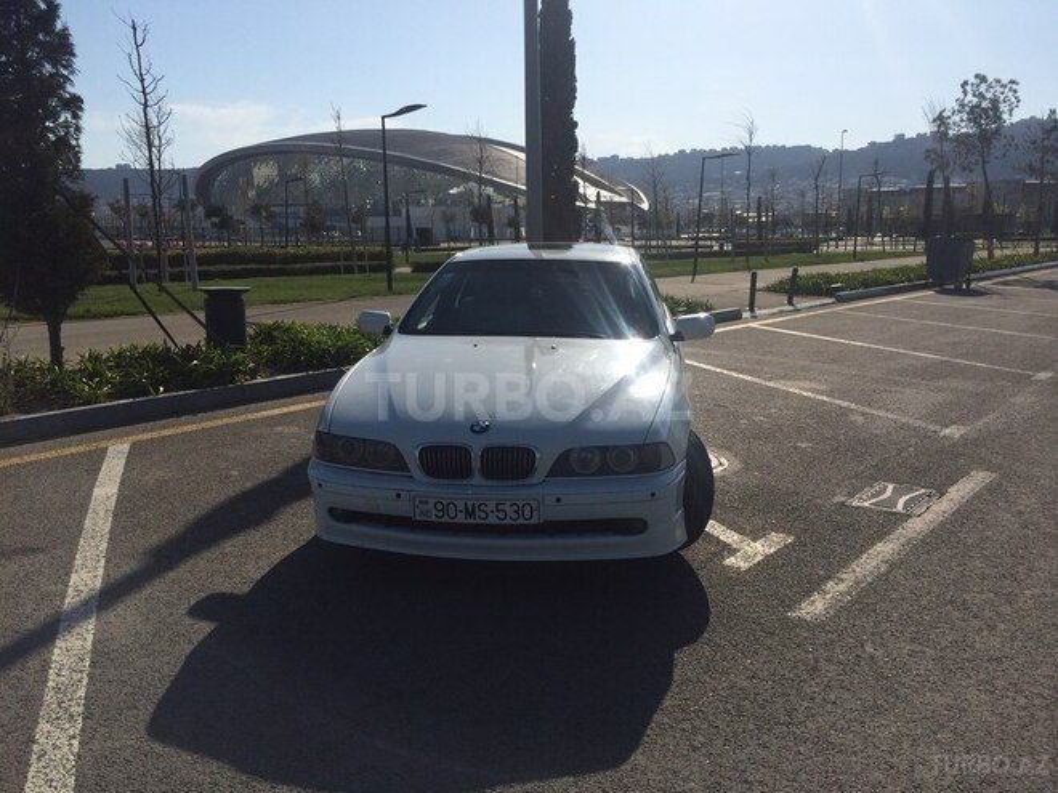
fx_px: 886
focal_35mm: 29
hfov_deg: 61.7
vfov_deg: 48.2
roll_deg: -0.7
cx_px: 529
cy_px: 396
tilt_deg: -9.2
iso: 32
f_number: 2.2
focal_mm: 4.15
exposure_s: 1/5128
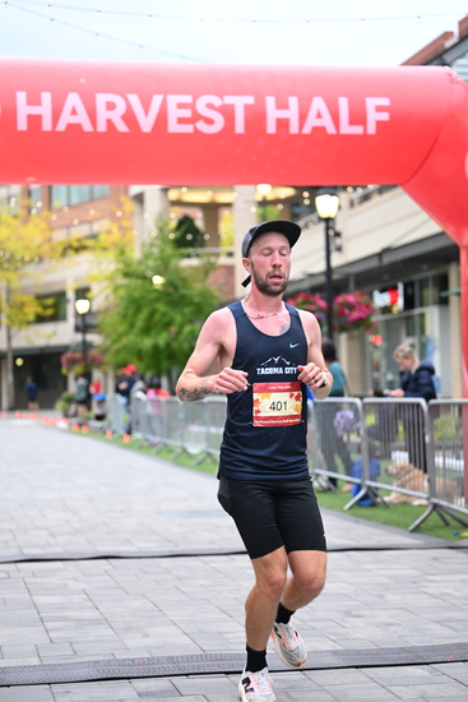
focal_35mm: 71
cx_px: 234
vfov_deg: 28.4
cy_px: 351
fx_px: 1384
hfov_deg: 19.2
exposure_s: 1/800
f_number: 2.8
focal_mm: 71
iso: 1600
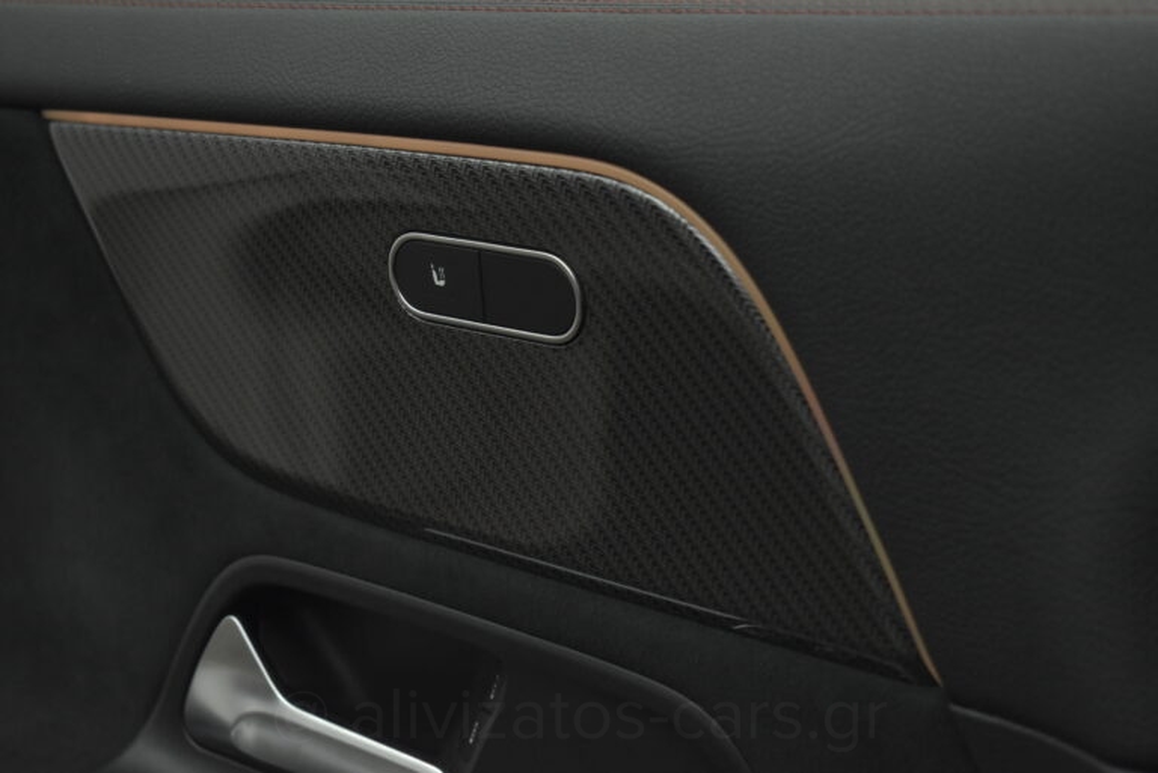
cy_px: 386
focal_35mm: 72
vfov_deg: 19.0
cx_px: 579
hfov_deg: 28.1
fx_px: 2317
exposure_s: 1/125
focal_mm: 48
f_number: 5.3
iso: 1600
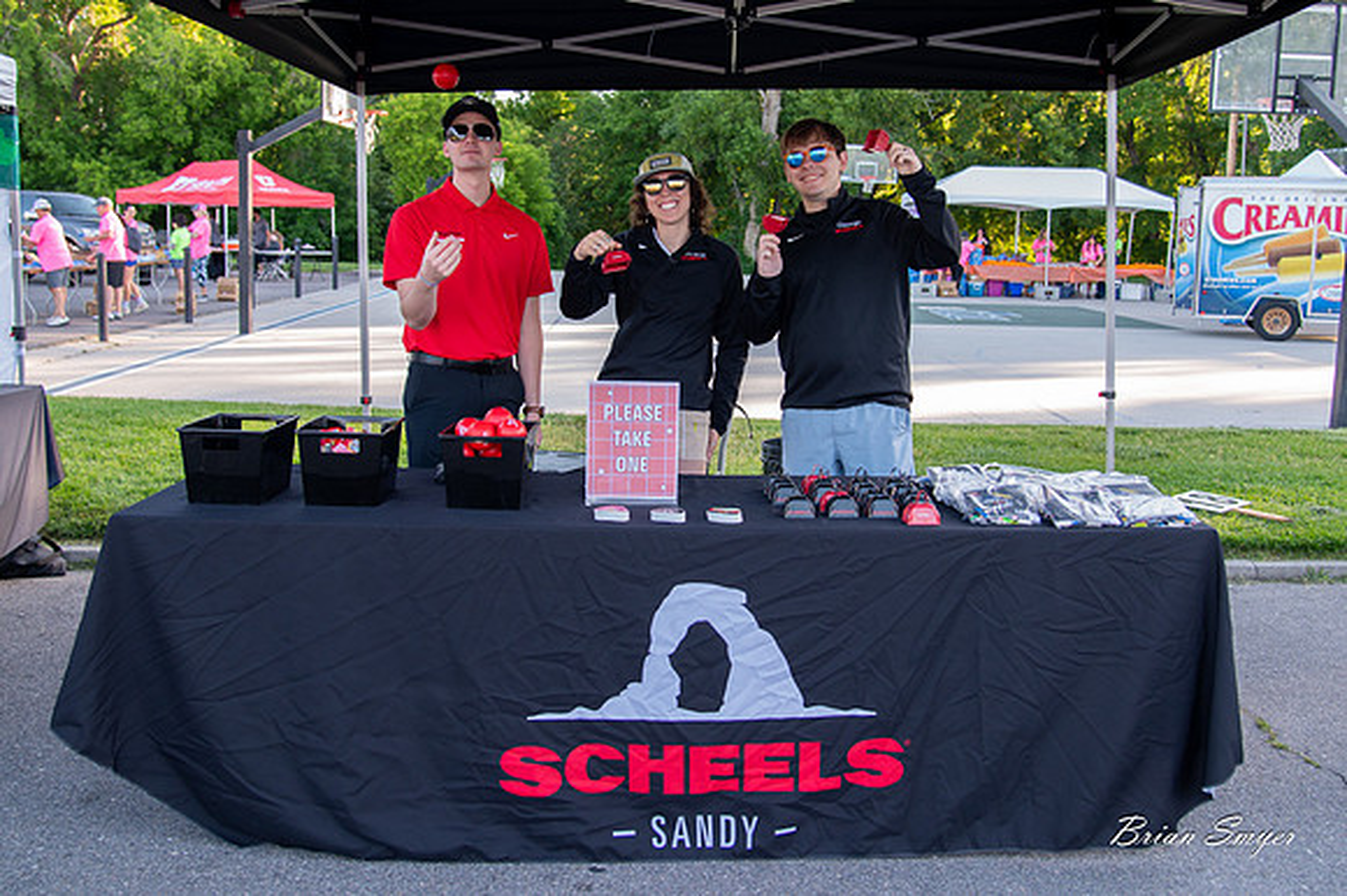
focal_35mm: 36
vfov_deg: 36.8
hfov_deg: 53.2
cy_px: 383
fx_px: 1344
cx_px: 680
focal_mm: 27
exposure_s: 1/250
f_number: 4
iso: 500
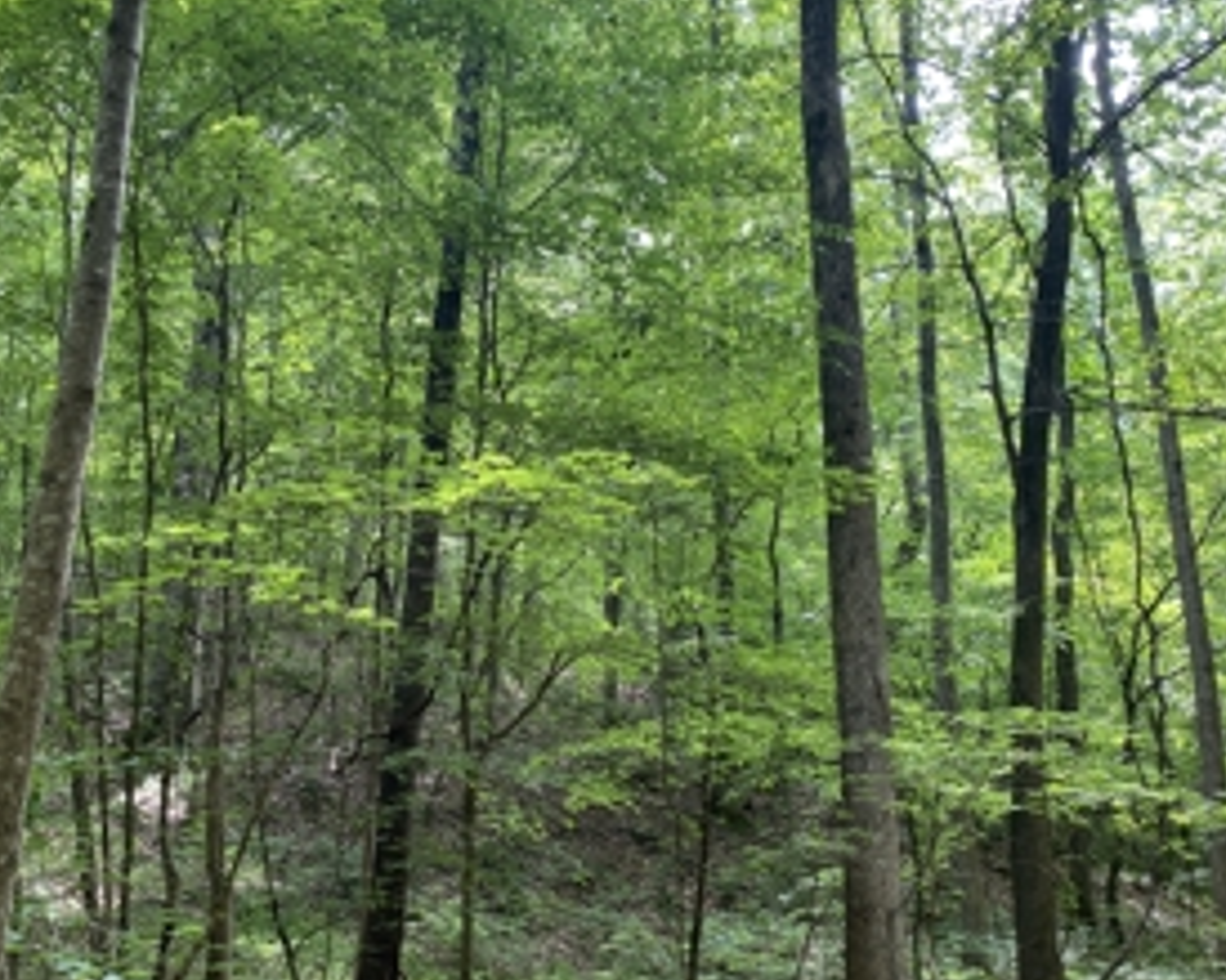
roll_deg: -1.7
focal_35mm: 37
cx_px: 479
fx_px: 1342
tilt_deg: +16.5
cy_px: 524
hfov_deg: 48.7
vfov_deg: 40.1
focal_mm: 4.25
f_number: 1.8
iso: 50
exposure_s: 1/121
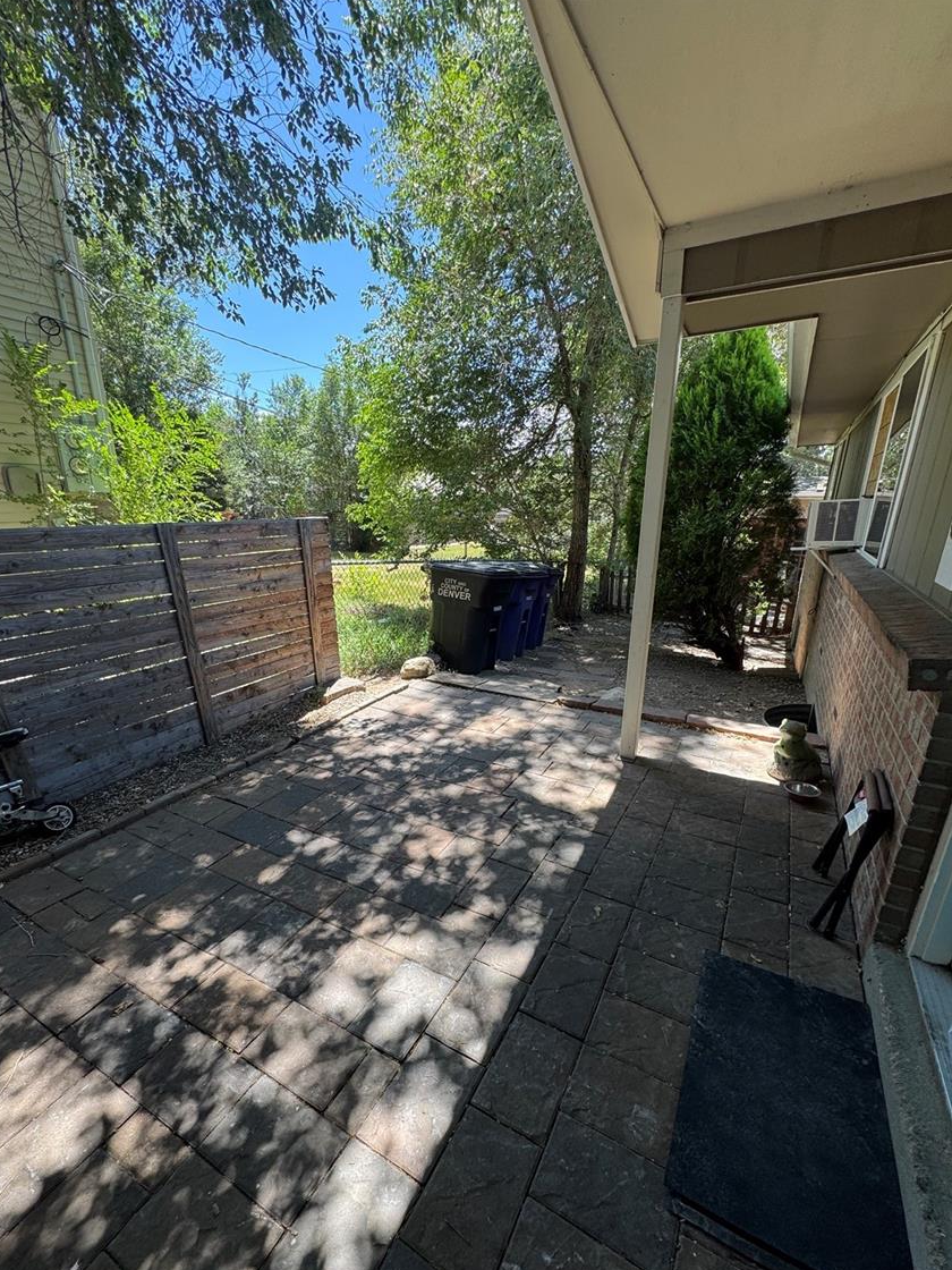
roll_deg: +0.0
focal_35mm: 15
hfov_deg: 81.7
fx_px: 550
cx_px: 466
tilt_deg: -16.9
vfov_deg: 98.0
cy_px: 677
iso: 40
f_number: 2.2
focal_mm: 2.22
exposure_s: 1/218
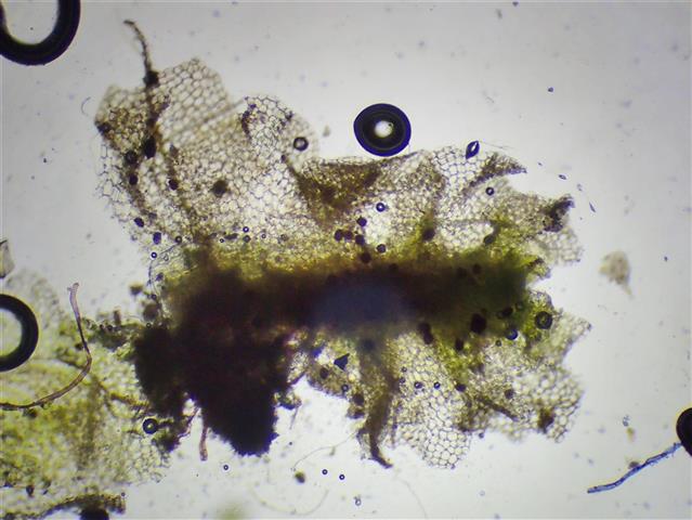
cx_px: 346
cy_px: 260
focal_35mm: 49
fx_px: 980
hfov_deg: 38.9
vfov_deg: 29.7
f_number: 3.2
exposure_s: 1/100
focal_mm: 8.99
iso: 200
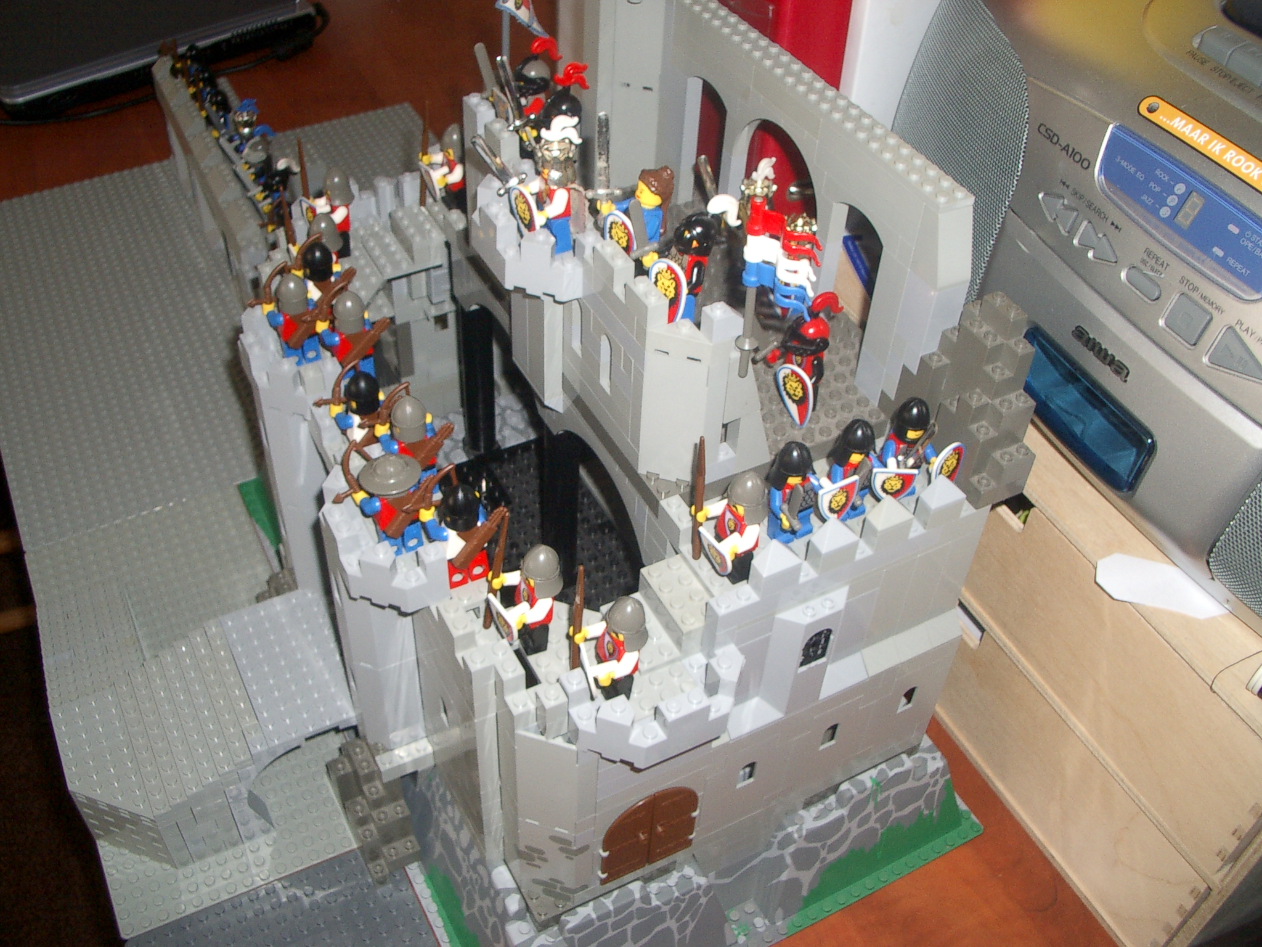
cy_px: 474
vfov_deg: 40.7
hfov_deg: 52.6
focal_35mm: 35
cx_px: 631
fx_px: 1276
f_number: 4.3
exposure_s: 1/40
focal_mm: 5.8
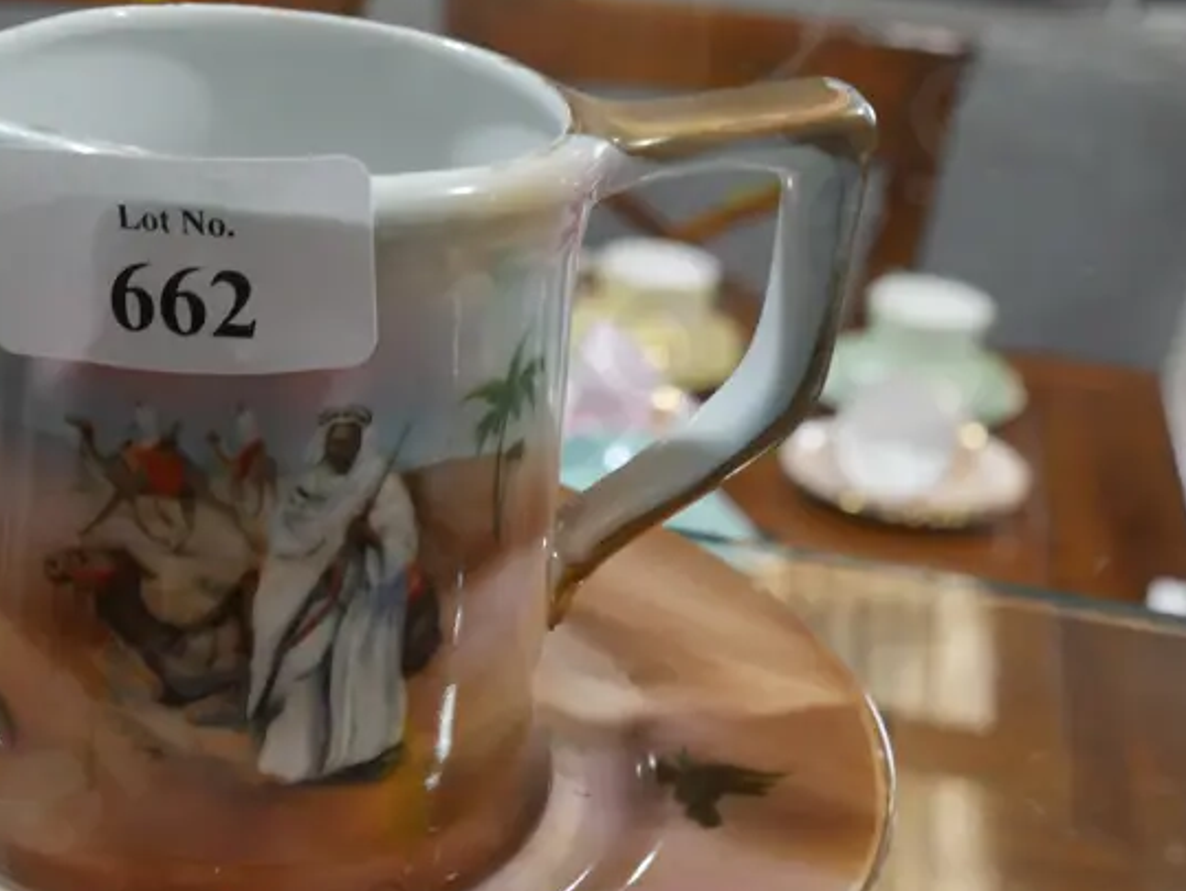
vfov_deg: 19.4
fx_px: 2606
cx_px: 398
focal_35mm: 76
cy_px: 536
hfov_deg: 25.5
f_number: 6.3
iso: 640
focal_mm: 20
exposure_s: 1/60
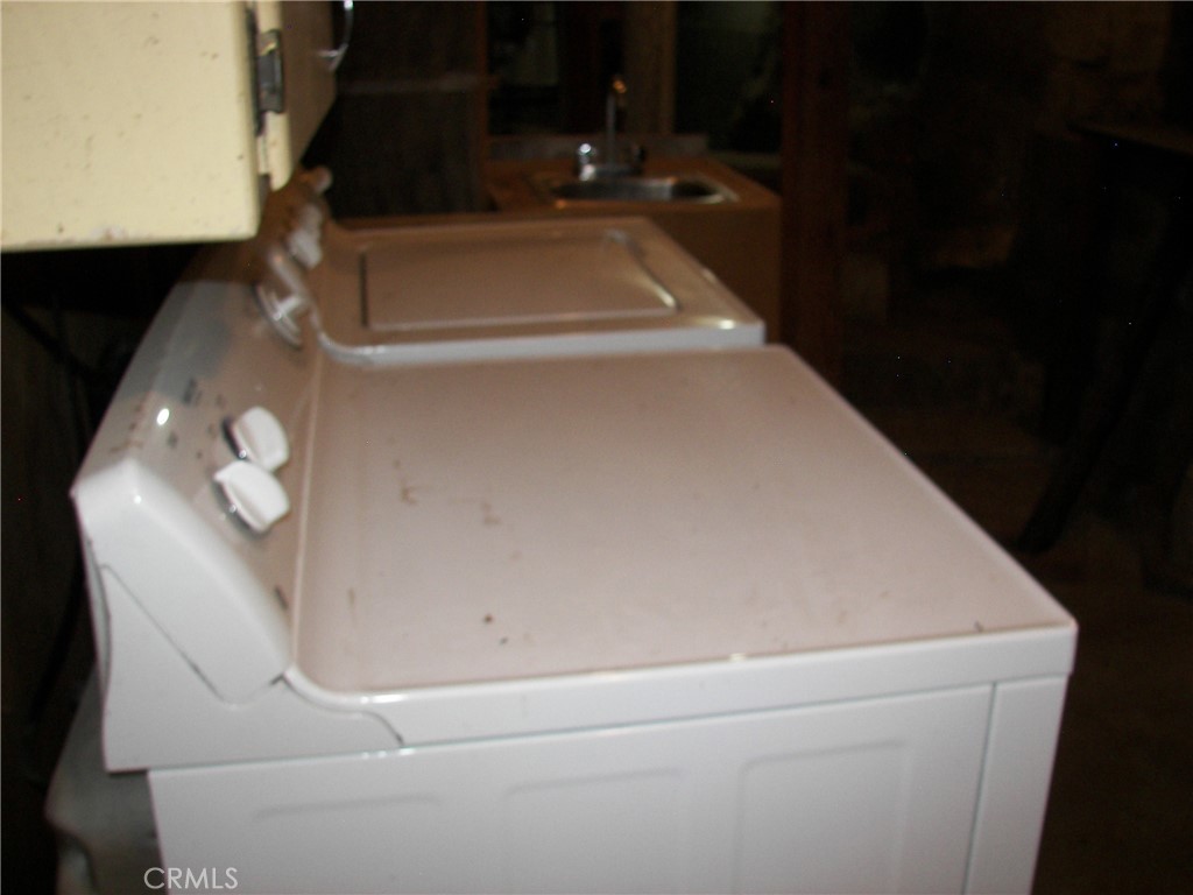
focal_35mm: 36
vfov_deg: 39.7
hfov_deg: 51.4
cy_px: 448
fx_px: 1241
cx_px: 596
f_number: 2.8
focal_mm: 6
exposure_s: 1/30
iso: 100
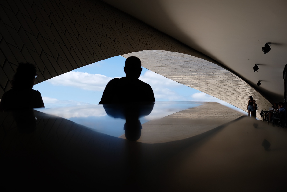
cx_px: 144
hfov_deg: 37.5
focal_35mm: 53
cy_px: 96
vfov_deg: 25.5
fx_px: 422
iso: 200
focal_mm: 35
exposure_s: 1/1000
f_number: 5
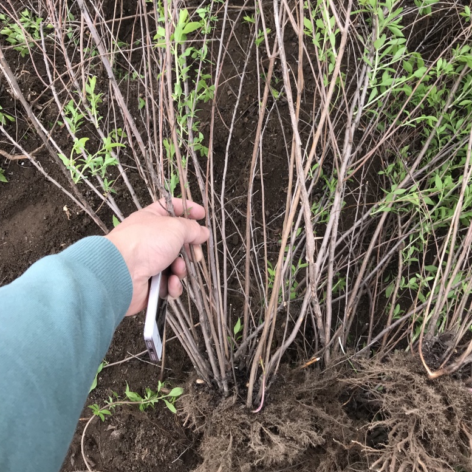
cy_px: 175
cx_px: 242
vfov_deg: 48.0
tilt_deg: -64.9
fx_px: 525
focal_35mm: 34
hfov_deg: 48.4
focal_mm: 3.99
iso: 20
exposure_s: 1/310
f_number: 1.8
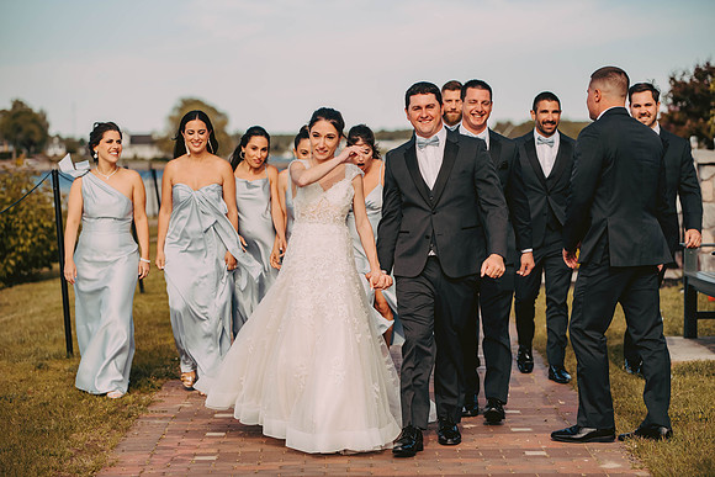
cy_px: 238
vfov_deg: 13.7
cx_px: 358
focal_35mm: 100
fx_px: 1986
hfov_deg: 20.4
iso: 500
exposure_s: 1/4000
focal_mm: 100
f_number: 2.8
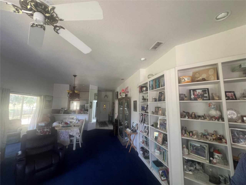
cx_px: 123
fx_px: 92
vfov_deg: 89.9
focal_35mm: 13
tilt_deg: +6.8
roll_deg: -0.6
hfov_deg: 106.2
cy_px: 92
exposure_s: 1/99
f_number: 1.8
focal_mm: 1.57
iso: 250
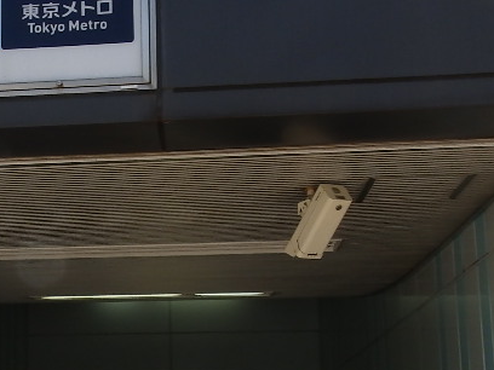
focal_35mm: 69
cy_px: 271
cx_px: 64
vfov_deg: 21.2
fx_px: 985
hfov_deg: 27.3
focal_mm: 4
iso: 80
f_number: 4.5
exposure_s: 1/320
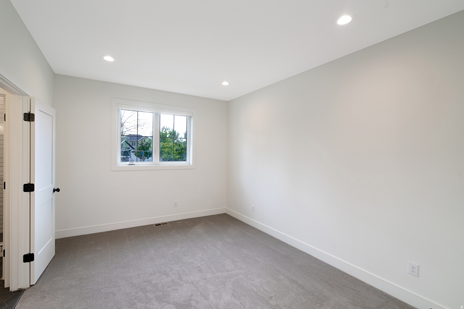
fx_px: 206
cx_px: 232
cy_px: 154
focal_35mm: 16
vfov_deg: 73.7
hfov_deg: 96.8
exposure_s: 1/5
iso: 400
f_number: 9
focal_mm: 16
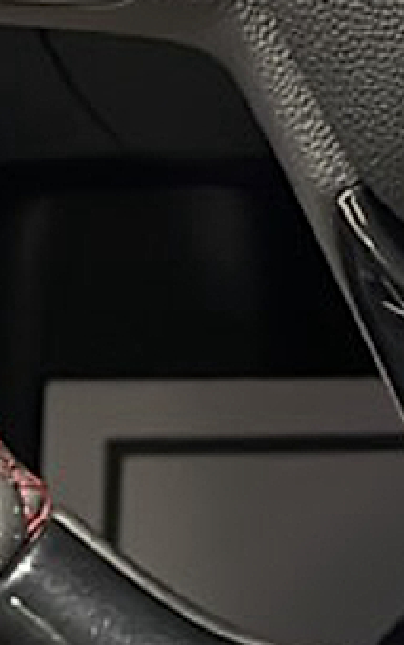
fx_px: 2465
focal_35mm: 140
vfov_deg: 13.7
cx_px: 675
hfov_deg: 9.0
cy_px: -426
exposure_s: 1/40
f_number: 1.6
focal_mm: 5.1
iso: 500
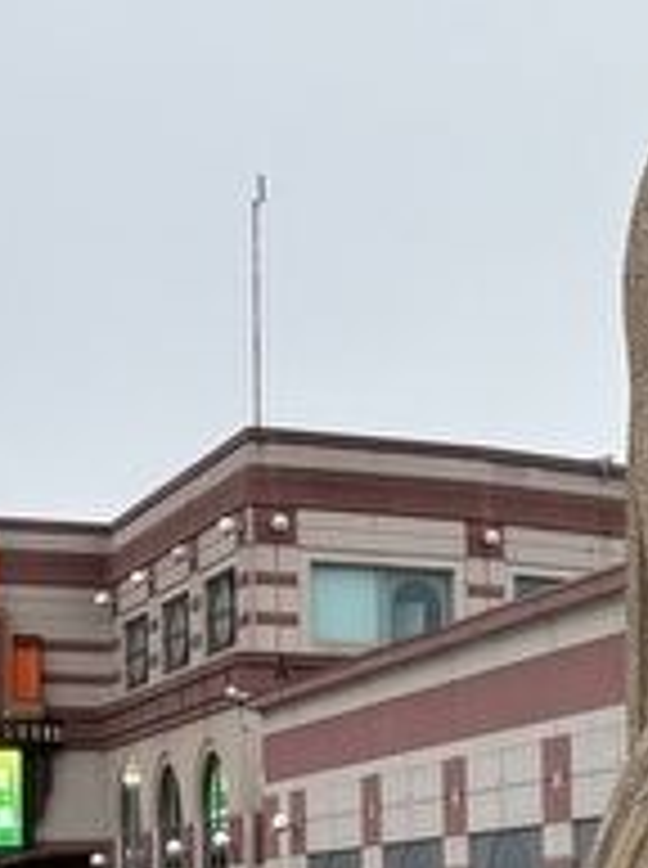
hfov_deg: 12.6
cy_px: 926
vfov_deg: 17.7
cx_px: 1116
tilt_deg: +0.3
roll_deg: +1.4
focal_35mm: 108
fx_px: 2705
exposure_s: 1/1287
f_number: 1.6
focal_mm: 5.96
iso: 50
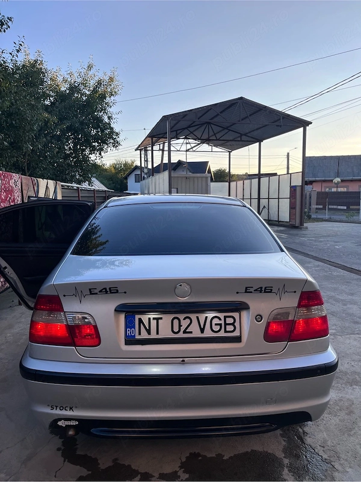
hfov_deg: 53.1
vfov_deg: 67.3
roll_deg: +0.3
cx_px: 180
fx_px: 362
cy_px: 241
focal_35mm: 26
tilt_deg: -6.3
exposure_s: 1/804
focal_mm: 5.1
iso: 50
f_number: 1.6
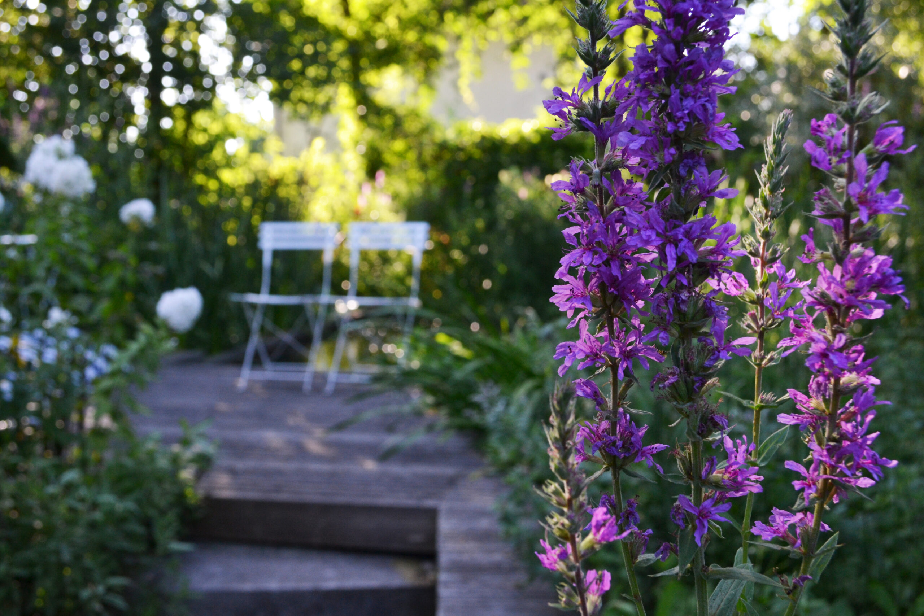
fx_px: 924
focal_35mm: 36
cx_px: 462
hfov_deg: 53.1
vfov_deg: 36.9
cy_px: 308
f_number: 6.3
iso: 500
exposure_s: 1/125
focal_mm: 24
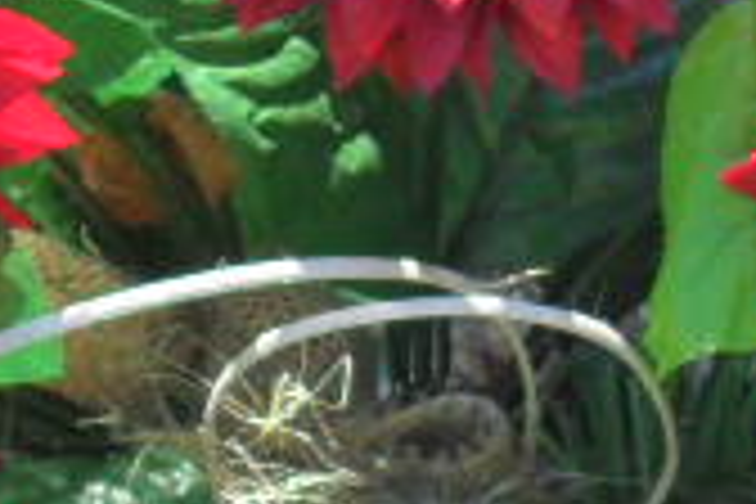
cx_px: 1472
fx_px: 9827
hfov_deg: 4.4
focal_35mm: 468
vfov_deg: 2.9
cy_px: -608
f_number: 3.9
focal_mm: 13.2
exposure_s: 1/180
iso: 100
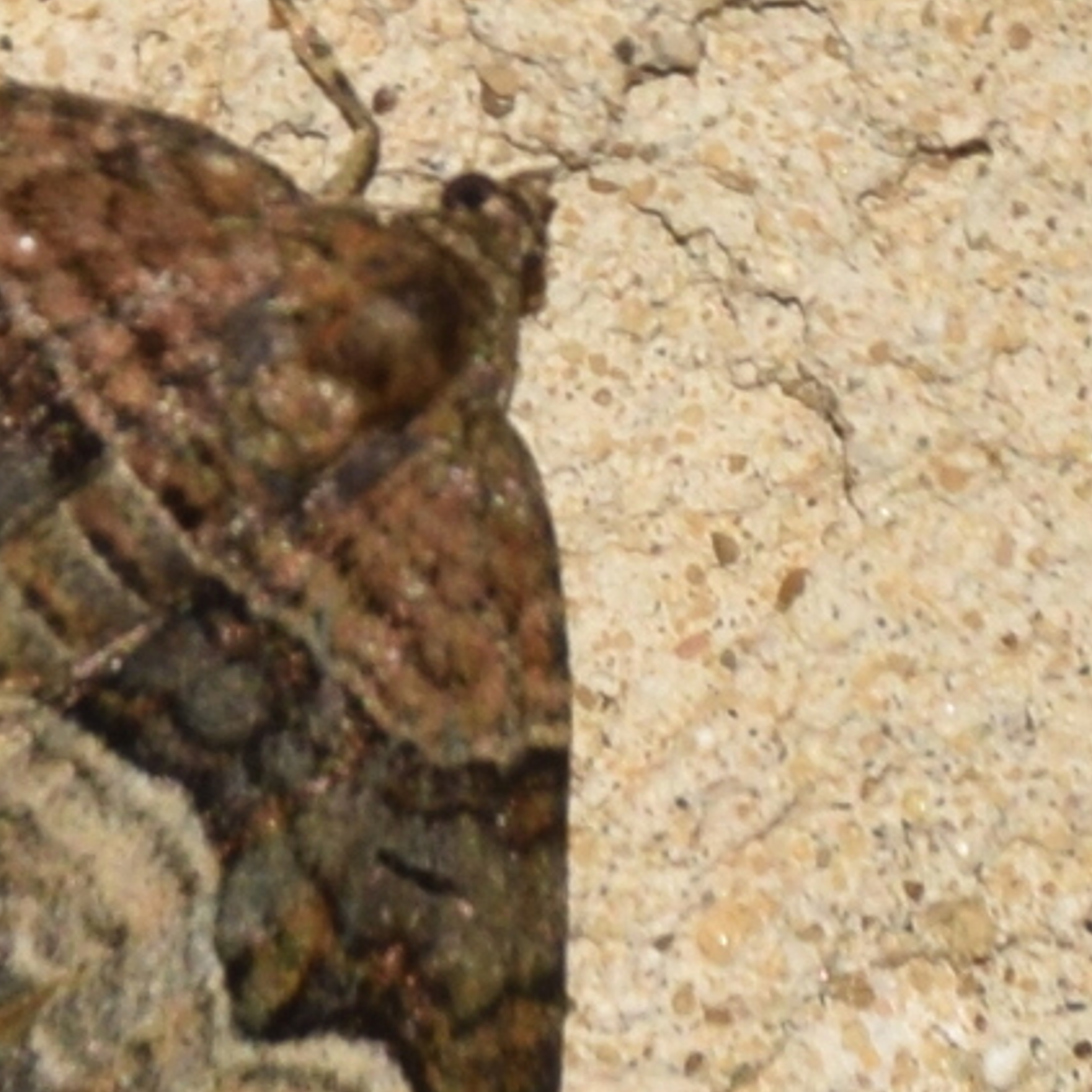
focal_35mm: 404
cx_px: -48
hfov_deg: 4.3
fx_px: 14419
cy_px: 669
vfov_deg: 4.3
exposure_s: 1/160
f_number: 13
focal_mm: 140
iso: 100
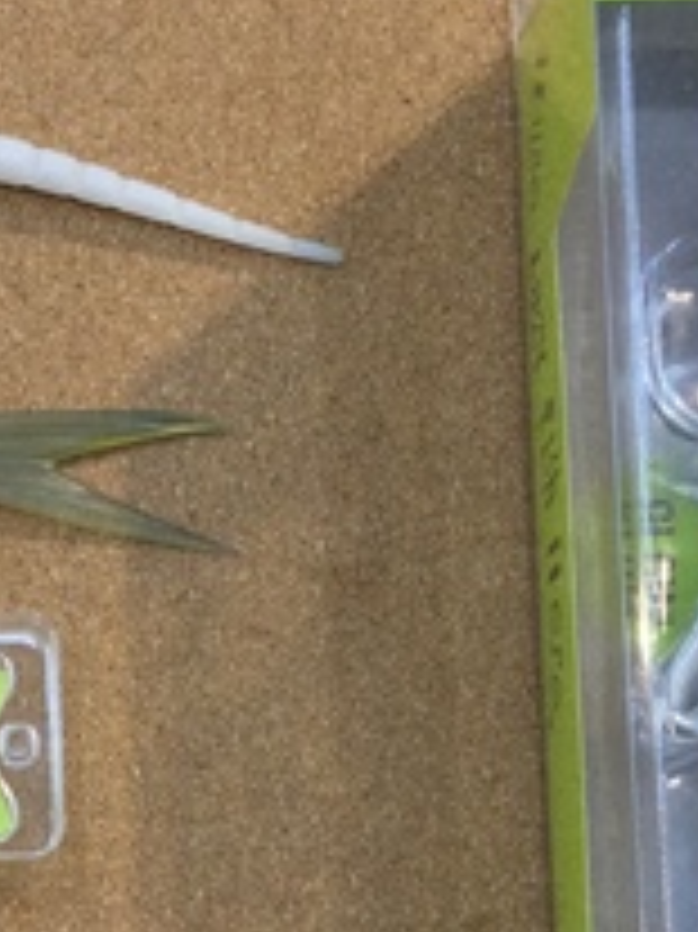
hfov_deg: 16.1
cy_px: 738
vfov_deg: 21.5
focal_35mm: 90
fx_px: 2422
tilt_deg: -77.4
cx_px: 36
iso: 32
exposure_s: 1/40
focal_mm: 3.3
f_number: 2.4
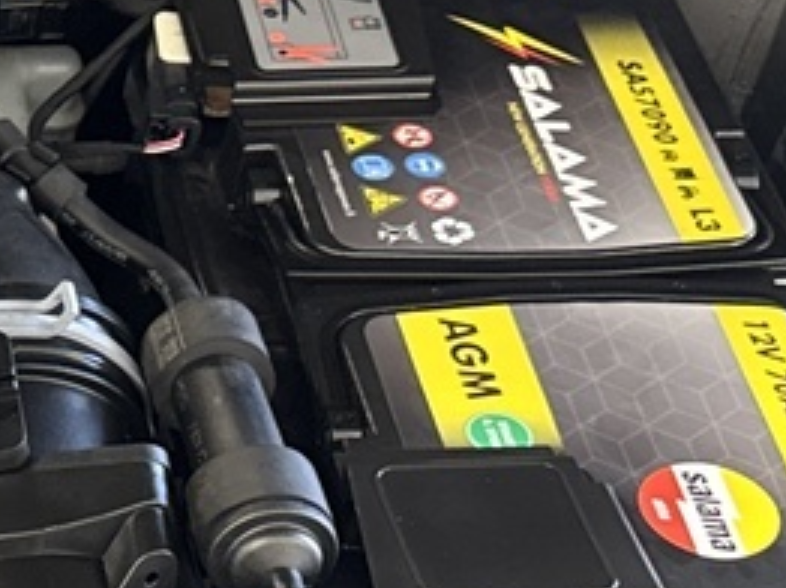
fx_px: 2994
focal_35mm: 132
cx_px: -756
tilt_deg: -46.0
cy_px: 519
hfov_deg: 13.1
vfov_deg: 11.2
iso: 320
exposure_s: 1/50
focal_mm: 6.76
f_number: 1.78
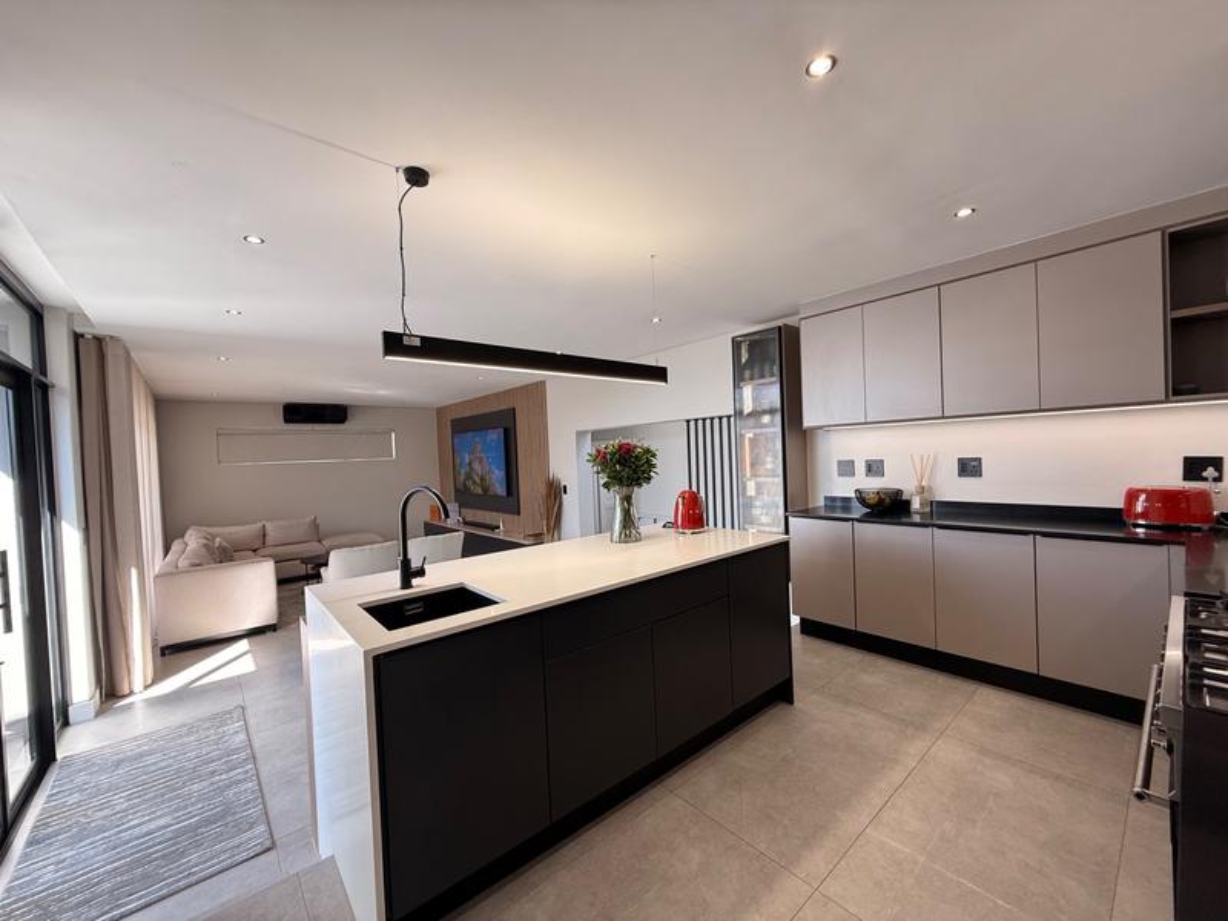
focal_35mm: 14
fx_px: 497
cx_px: 614
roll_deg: +2.0
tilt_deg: +0.0
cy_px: 460
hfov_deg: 102.1
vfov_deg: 85.7
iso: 100
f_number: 2.2
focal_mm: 2.22
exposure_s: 1/99
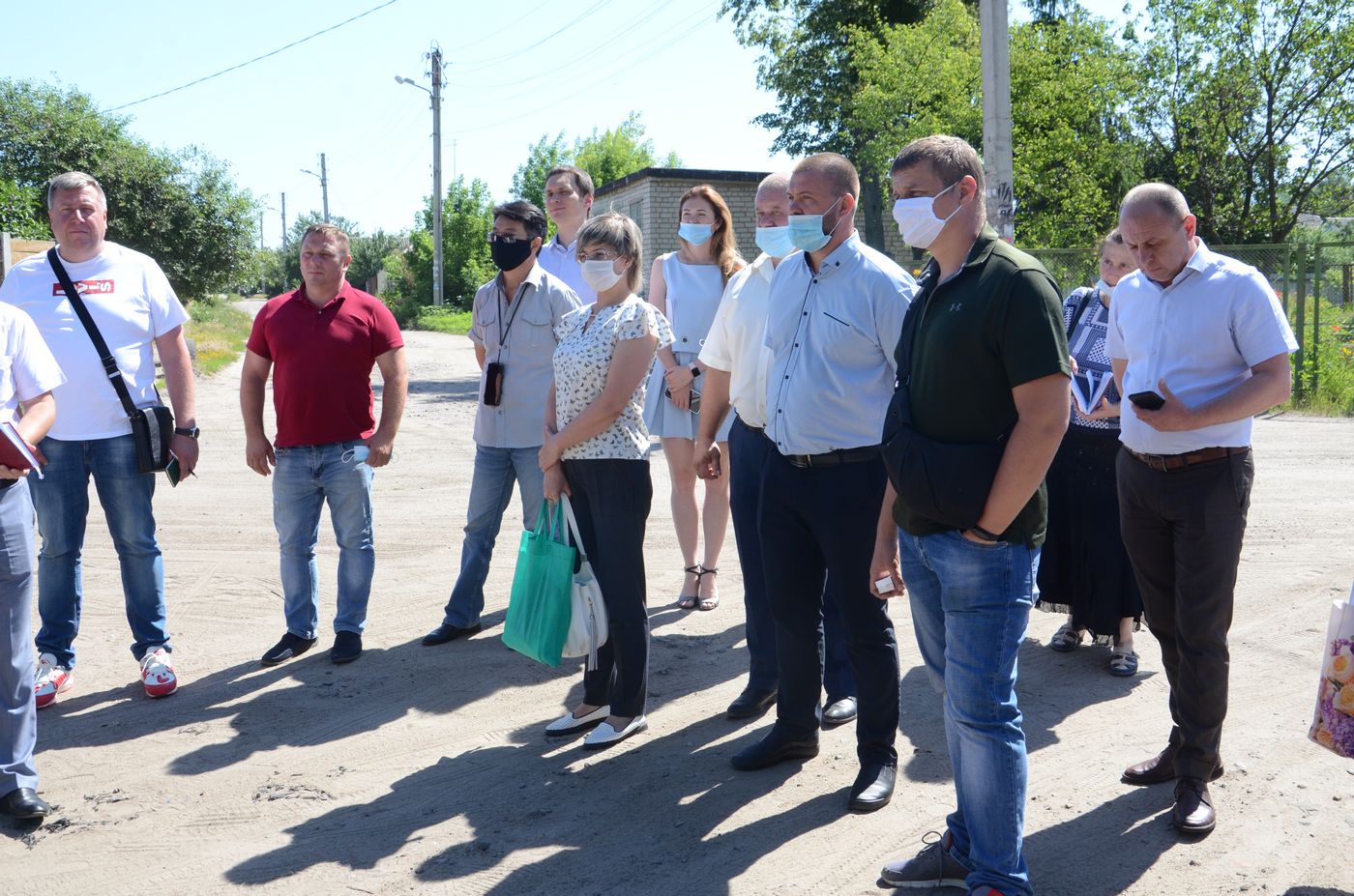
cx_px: 677
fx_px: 1464
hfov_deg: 49.6
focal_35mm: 39
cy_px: 448
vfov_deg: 34.1
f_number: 11
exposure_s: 1/320
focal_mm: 26
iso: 400
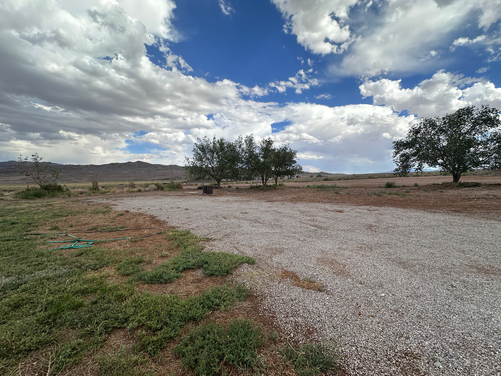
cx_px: 250
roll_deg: +0.8
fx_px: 203
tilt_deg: -3.3
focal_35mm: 14
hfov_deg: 102.1
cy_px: 188
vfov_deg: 85.7
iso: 50
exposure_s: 1/2353
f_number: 2.2
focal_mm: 2.22
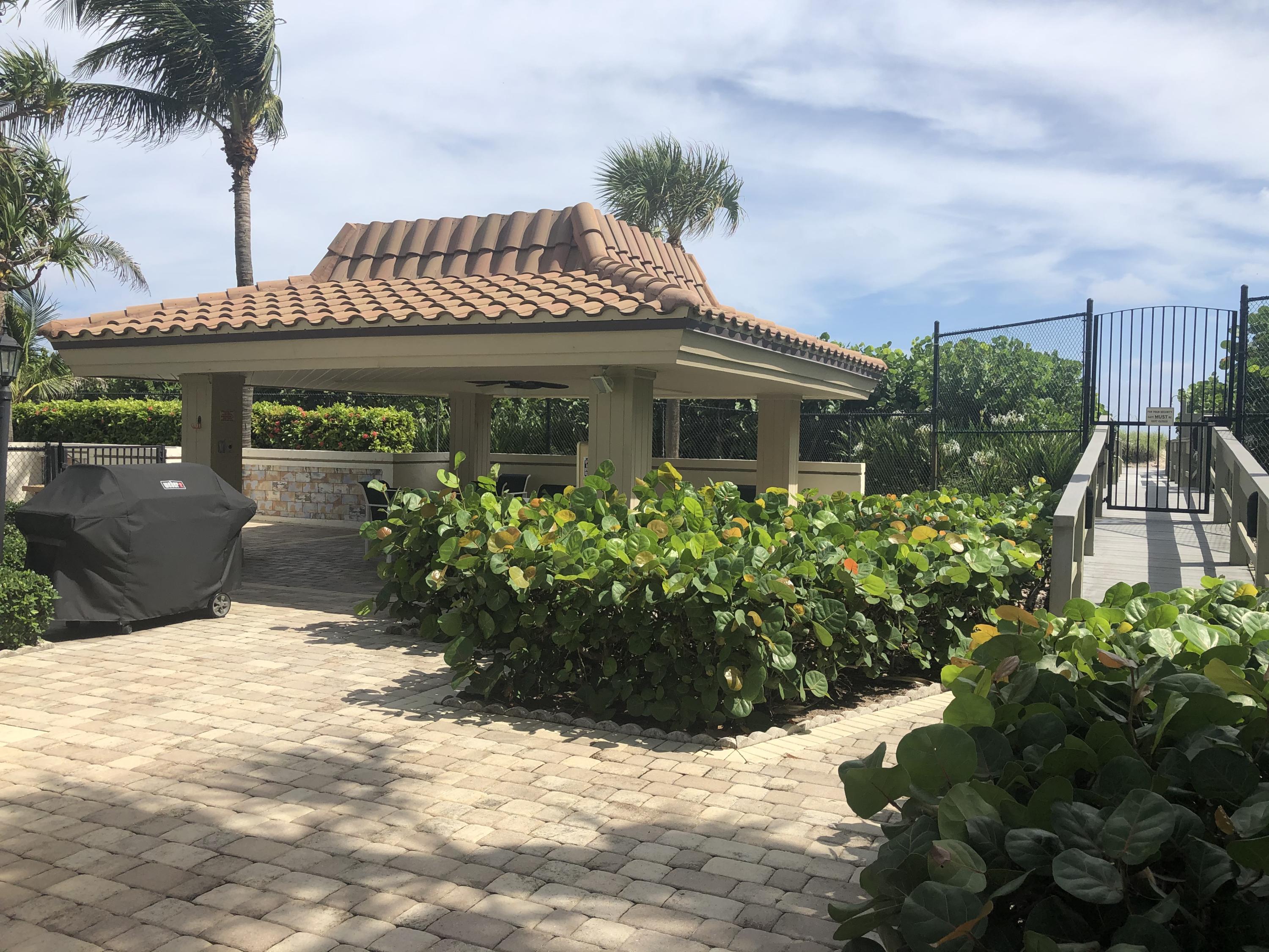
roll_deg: +0.0
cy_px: 476
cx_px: 634
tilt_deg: -0.5
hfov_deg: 63.4
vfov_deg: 49.7
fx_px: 1026
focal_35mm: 28
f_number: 1.8
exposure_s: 1/2404
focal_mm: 4
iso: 20
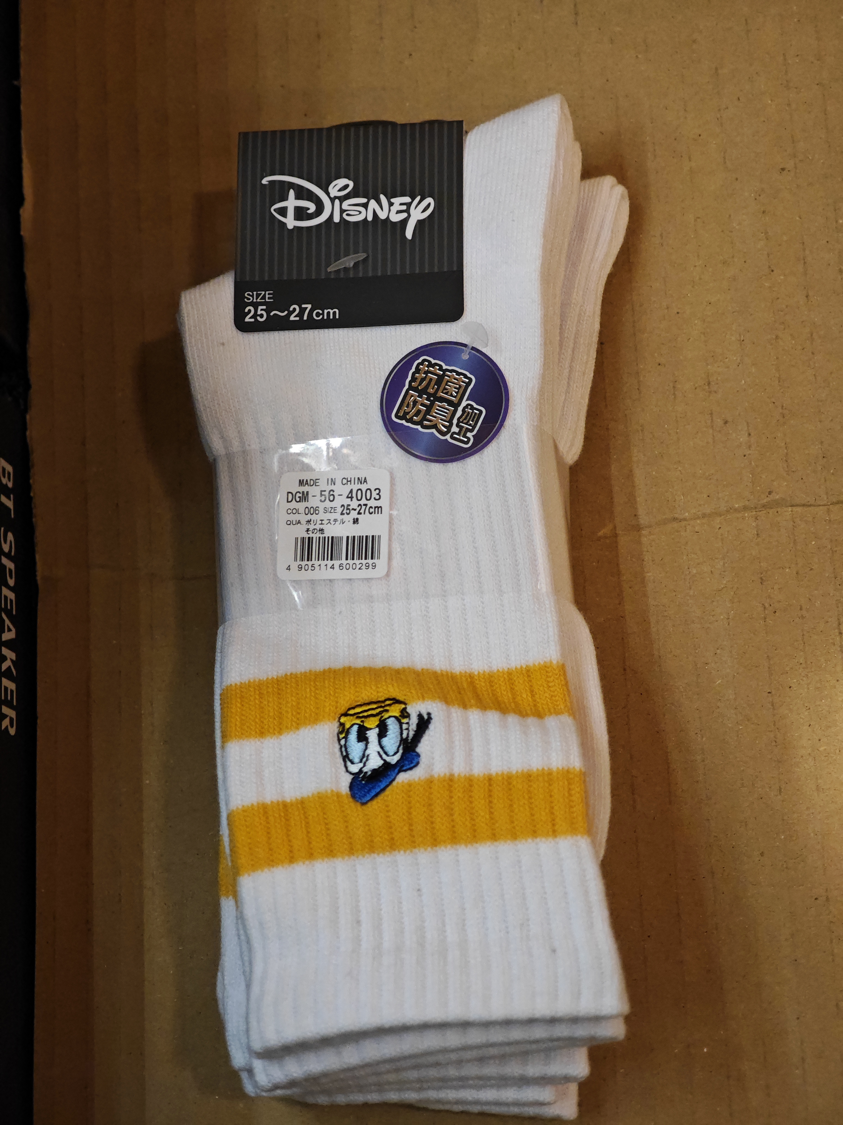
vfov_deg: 26.0
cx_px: 422
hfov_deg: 19.6
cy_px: 562
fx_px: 2435
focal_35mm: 75
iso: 500
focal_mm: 12.28
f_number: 1.8
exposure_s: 1/100
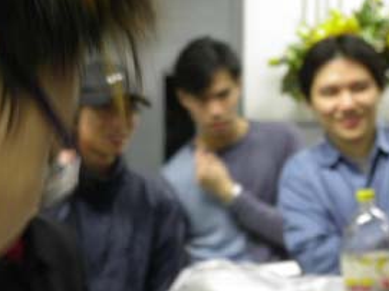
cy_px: 115
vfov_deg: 13.9
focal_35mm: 106
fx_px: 1191
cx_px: 189
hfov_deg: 18.6
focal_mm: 16.9
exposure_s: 1/8
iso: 200
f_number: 4
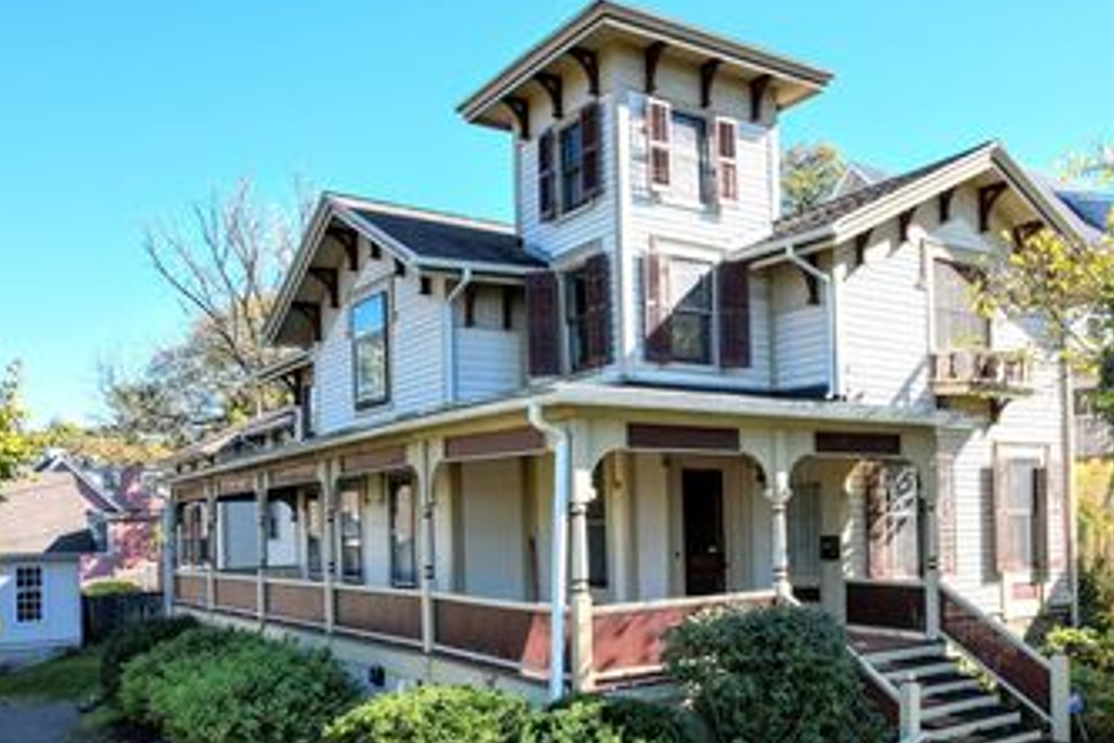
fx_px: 1021
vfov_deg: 39.3
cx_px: 666
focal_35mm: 33
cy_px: 520
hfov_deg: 56.8
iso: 100
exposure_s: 1/725
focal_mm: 8.38
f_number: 2.8
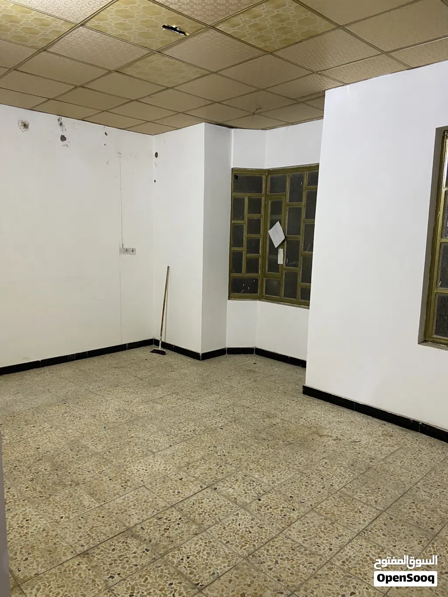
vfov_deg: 67.3
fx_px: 449
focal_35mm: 26
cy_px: 298
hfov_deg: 53.1
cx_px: 224
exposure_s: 1/51
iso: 125
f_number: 1.8
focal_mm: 4.25
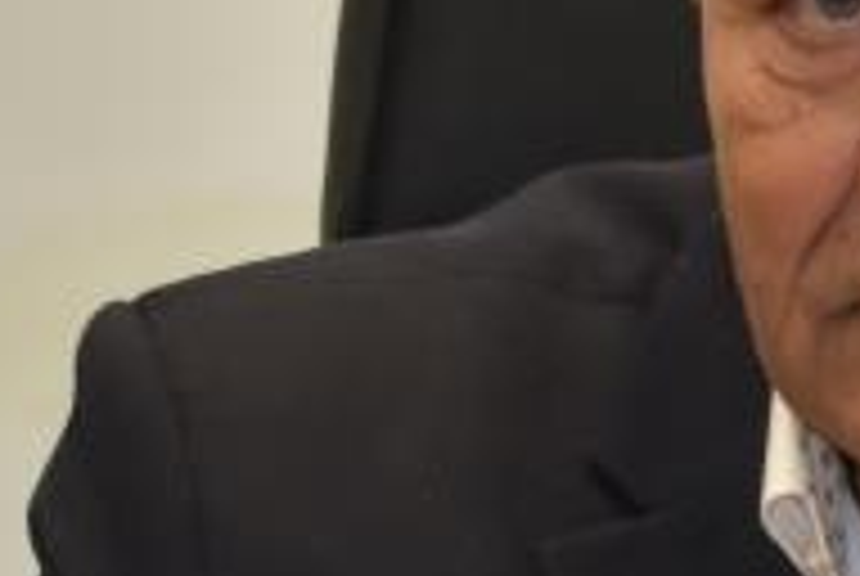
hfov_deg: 7.2
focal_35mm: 273
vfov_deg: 5.0
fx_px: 6532
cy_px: 560
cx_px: 1824
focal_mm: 34
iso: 800
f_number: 4.5
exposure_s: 1/125
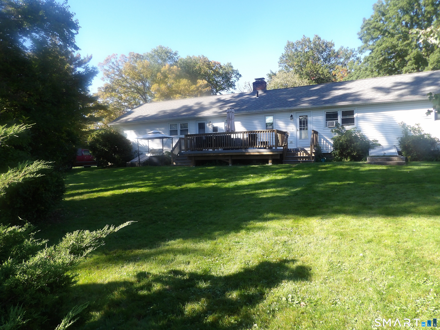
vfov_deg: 56.8
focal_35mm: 24
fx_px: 305
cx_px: 220
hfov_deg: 71.6
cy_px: 165
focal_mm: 4.3
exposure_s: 1/316
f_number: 3.2
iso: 100
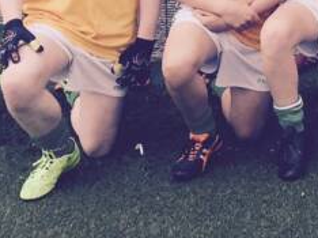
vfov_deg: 11.3
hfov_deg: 13.8
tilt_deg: -11.2
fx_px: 1165
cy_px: -88
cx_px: 583
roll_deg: -1.4
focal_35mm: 127
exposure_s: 1/1236
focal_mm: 4.15
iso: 32
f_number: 2.2
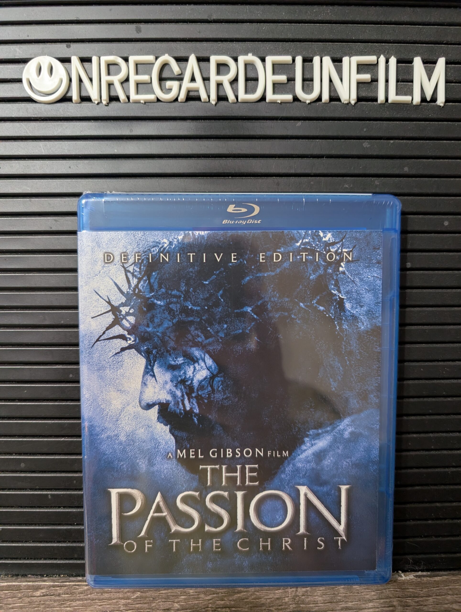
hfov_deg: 56.9
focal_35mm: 24
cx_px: 230
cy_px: 306
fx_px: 425
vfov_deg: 71.5
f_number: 1.68
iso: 974
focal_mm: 6.9
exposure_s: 1/120
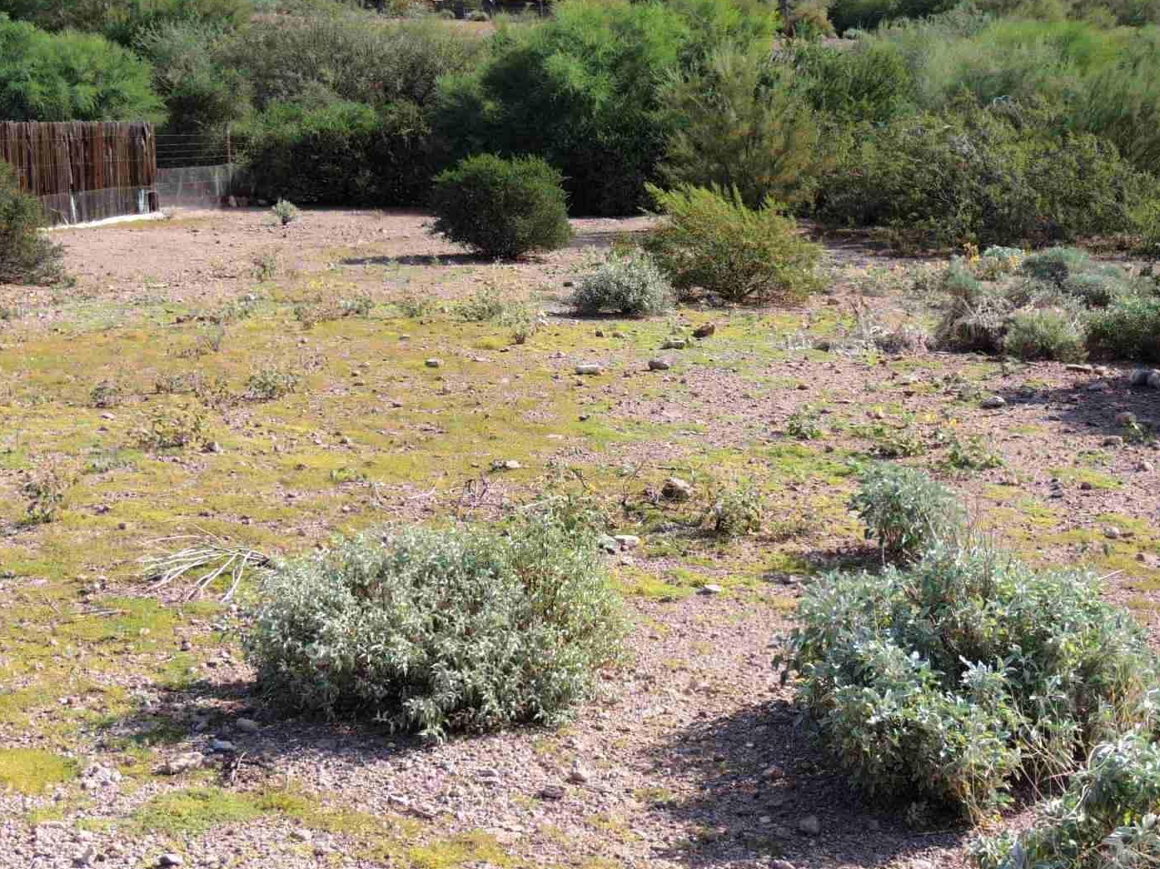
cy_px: 409
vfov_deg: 27.0
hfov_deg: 35.5
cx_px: 623
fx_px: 1809
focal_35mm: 54
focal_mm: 8.3
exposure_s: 1/800
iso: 100
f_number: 3.5
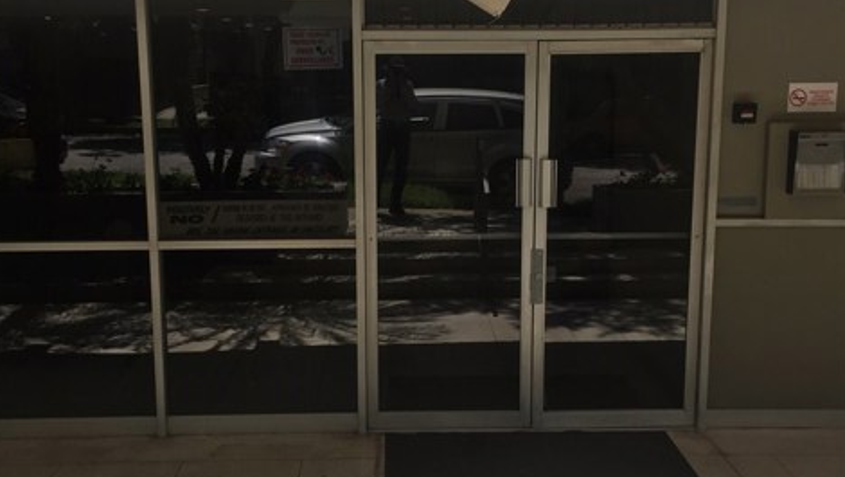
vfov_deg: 27.7
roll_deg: +0.8
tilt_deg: -7.4
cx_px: 419
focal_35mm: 43
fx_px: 964
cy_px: 259
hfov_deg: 47.3
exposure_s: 1/1041
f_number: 2.2
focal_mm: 4.15
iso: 32
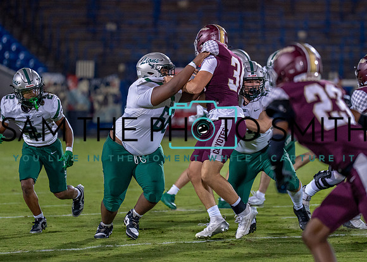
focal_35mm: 289
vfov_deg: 5.0
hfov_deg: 7.0
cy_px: 122
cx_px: 203
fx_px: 3017
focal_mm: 200
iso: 1600
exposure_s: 1/1250
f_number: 2.8
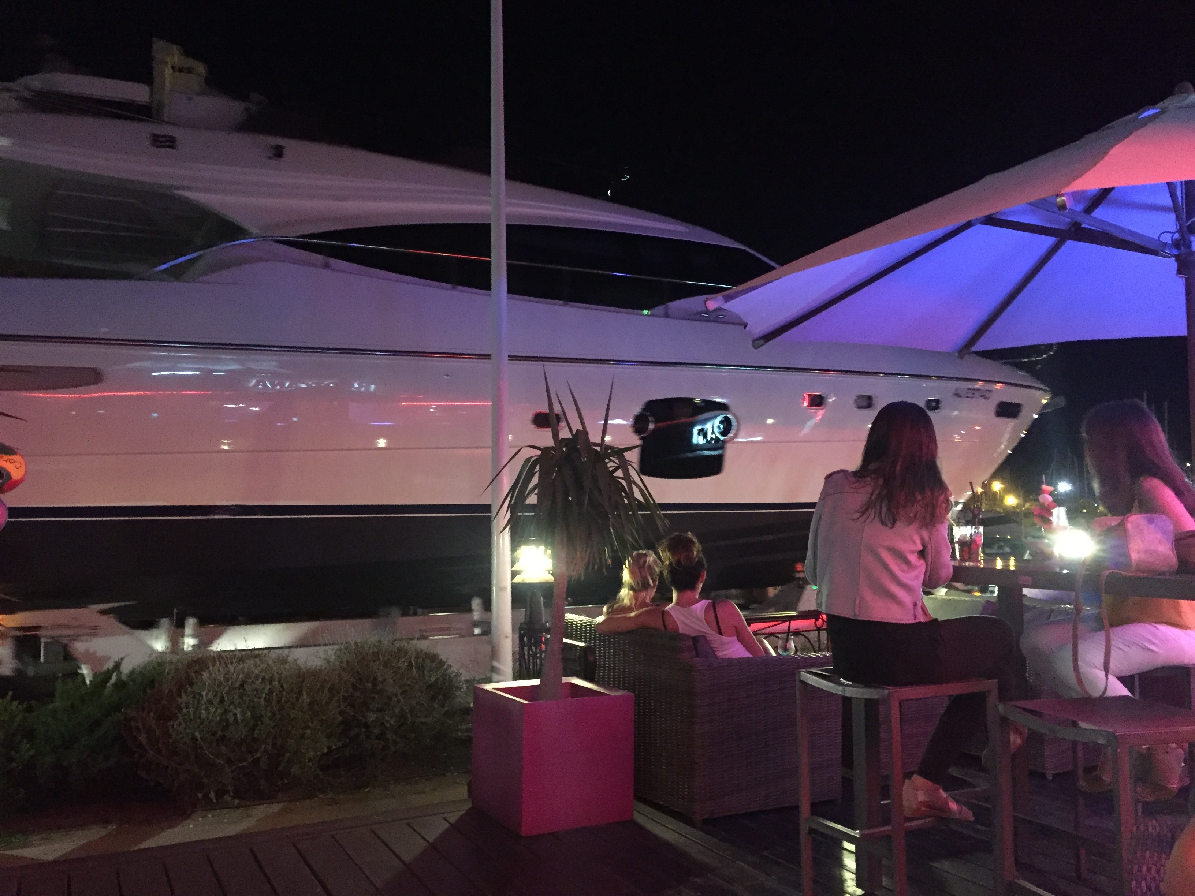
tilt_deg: +4.0
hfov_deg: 61.7
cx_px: 598
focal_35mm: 29
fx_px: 1001
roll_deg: +0.7
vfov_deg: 48.2
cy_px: 448
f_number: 2.2
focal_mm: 4.15
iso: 1000
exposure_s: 1/17
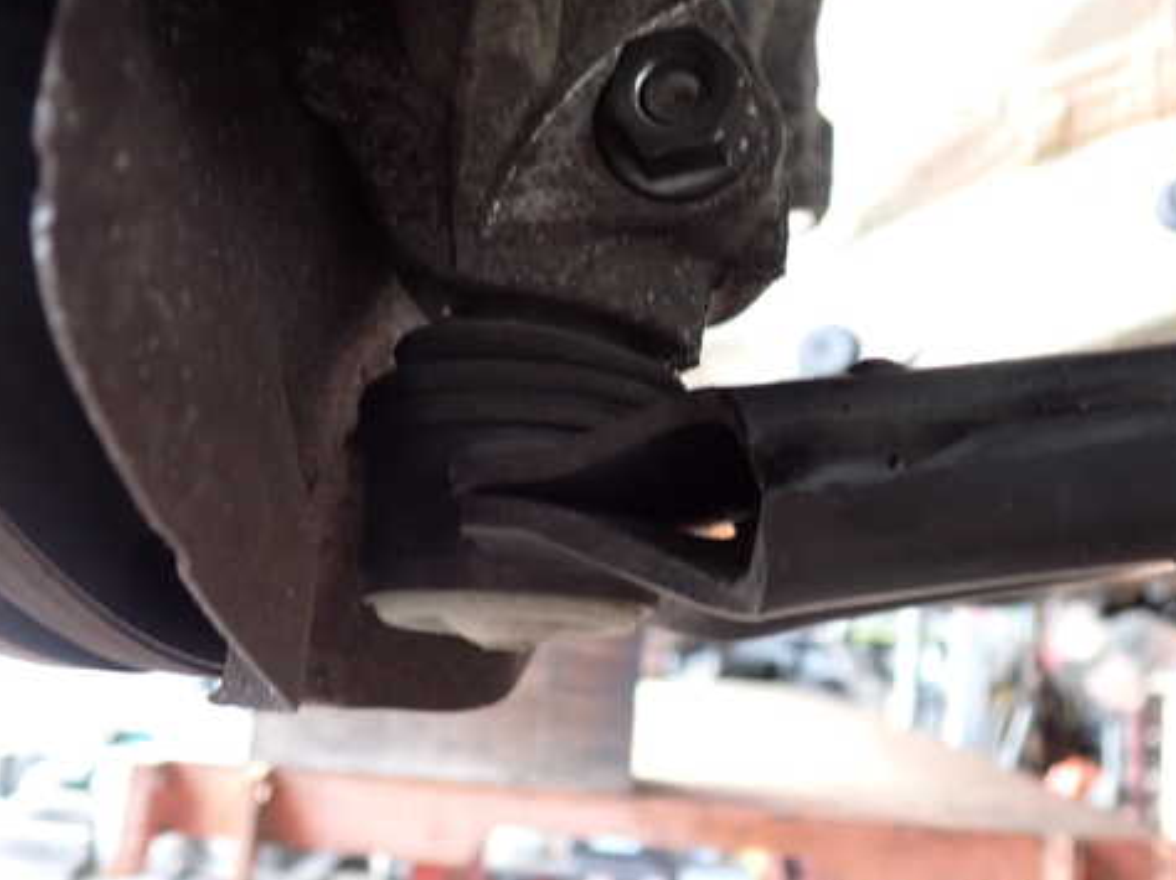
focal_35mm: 38
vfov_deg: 37.6
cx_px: 645
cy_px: 387
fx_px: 1290
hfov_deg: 48.9
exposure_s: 1/30
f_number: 2.3
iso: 250
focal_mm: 5.4
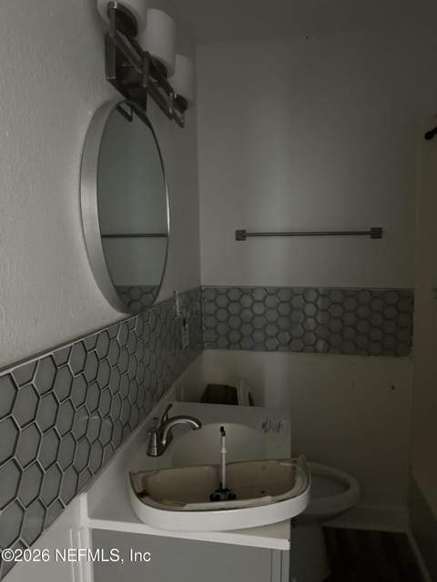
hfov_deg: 53.1
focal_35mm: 26
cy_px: 291
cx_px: 218
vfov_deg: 67.3
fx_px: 438
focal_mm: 5.7
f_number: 1.5
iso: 640
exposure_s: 1/30
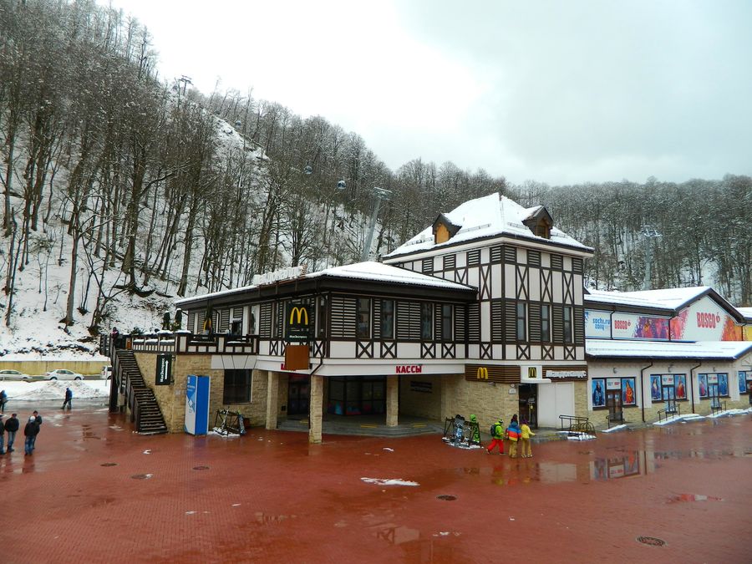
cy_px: 282
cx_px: 376
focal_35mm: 25
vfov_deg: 54.9
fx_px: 543
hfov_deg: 69.4
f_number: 3.1
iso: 80
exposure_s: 1/400
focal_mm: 4.5
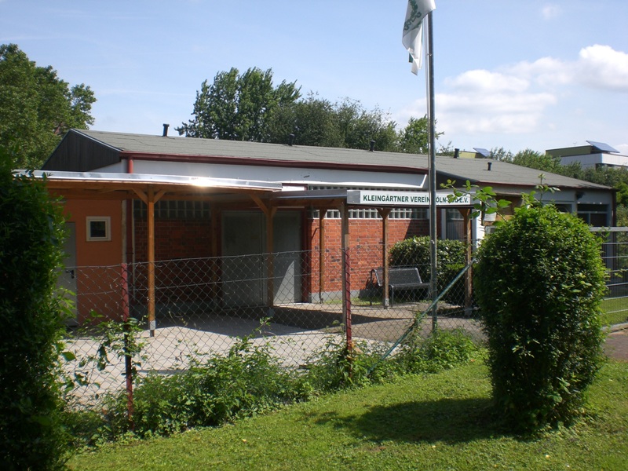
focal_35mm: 38
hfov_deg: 49.0
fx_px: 689
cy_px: 236
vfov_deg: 37.7
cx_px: 314
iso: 50
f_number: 4.4
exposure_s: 1/400
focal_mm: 6.3
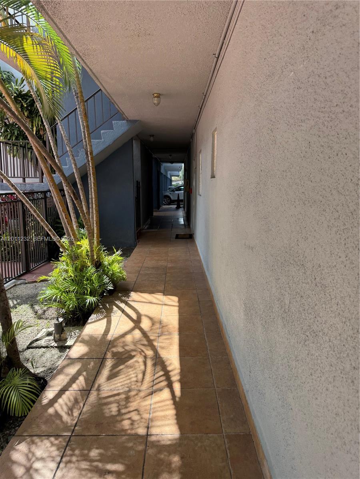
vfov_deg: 71.6
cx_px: 180
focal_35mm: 24
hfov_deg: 56.8
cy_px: 240
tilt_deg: -4.9
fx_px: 333
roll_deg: +2.0
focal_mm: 6.76
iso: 100
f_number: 1.78
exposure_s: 1/1018
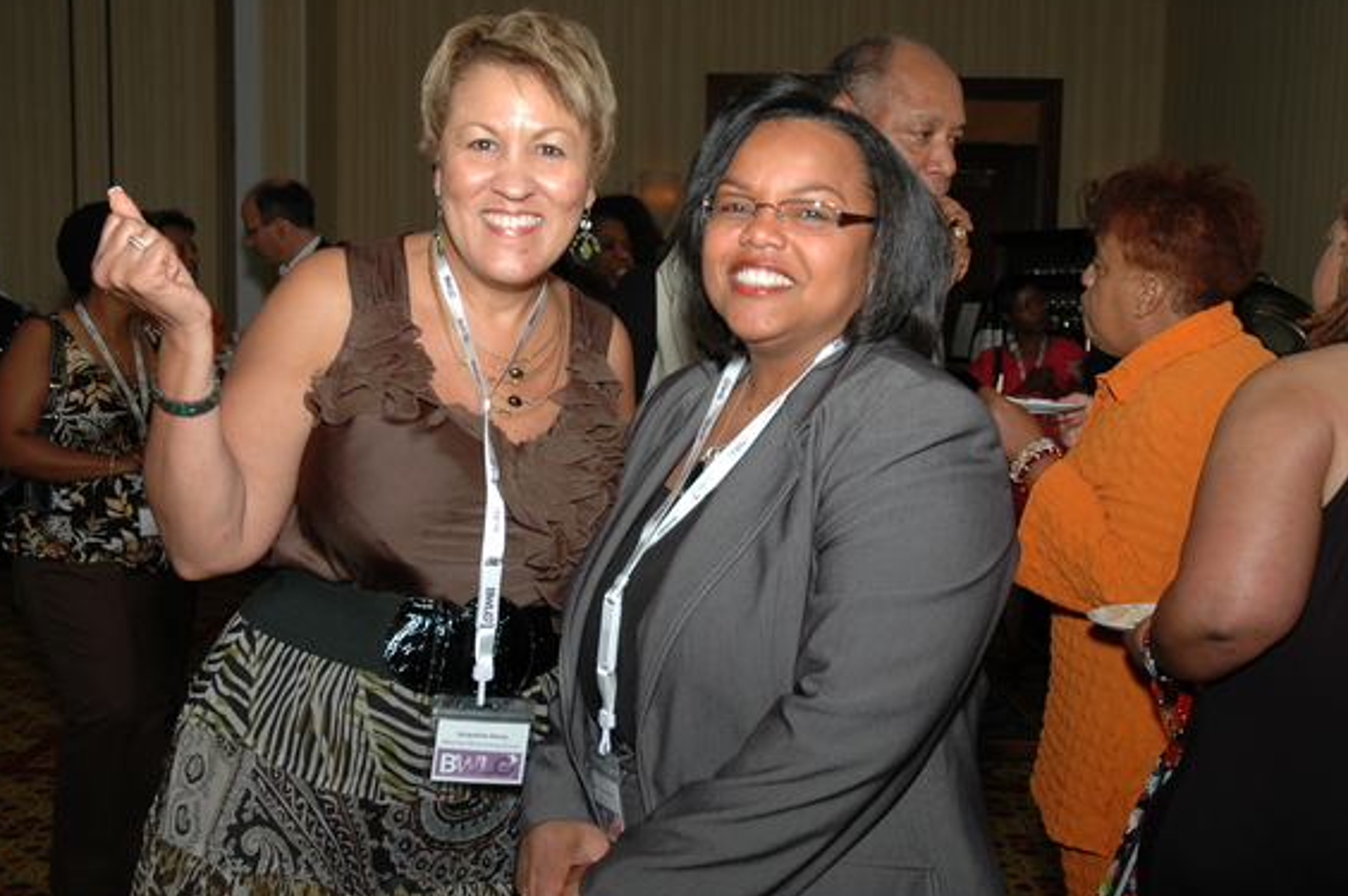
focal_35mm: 43
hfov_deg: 45.9
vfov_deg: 31.4
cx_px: 662
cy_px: 478
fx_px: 1592
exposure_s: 1/60
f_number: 4
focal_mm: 25
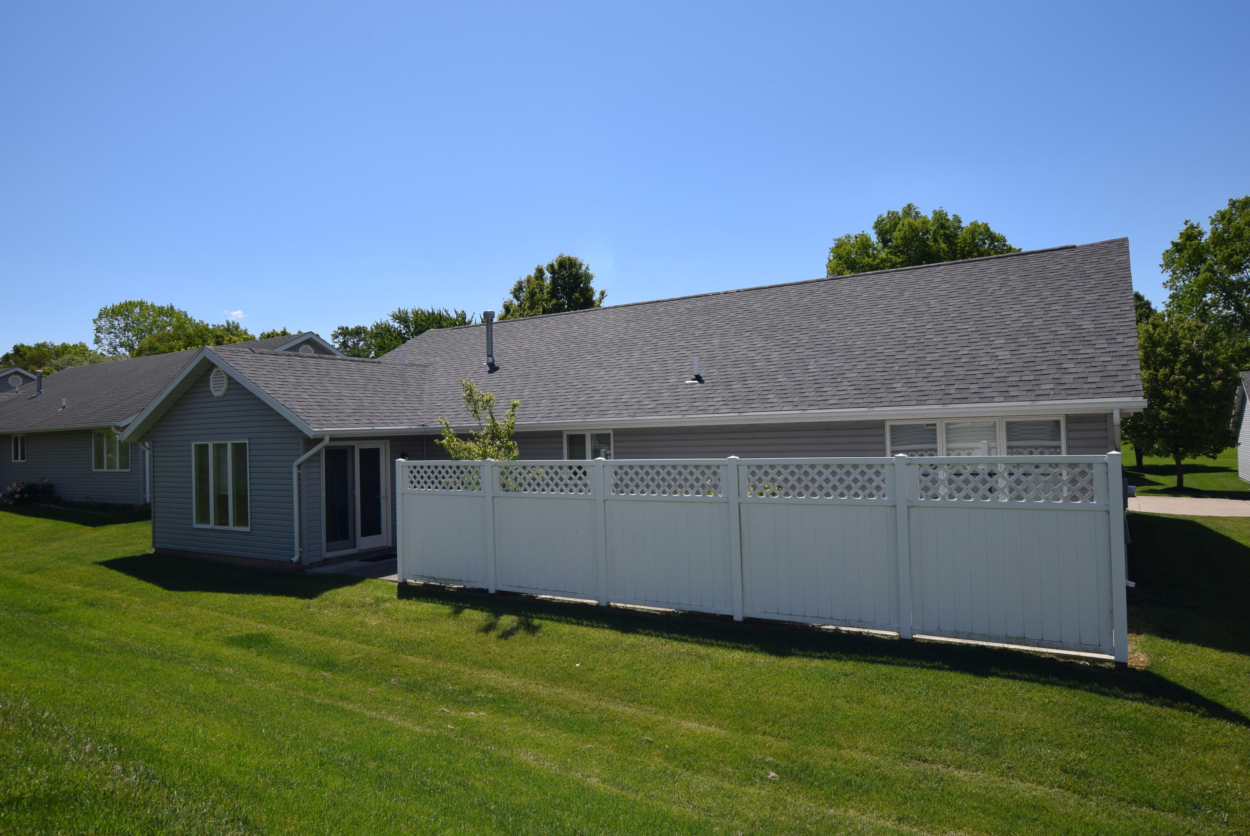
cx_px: 625
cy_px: 418
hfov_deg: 77.3
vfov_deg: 56.2
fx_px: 782
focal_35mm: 22
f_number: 10
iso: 200
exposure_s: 1/400
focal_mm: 15
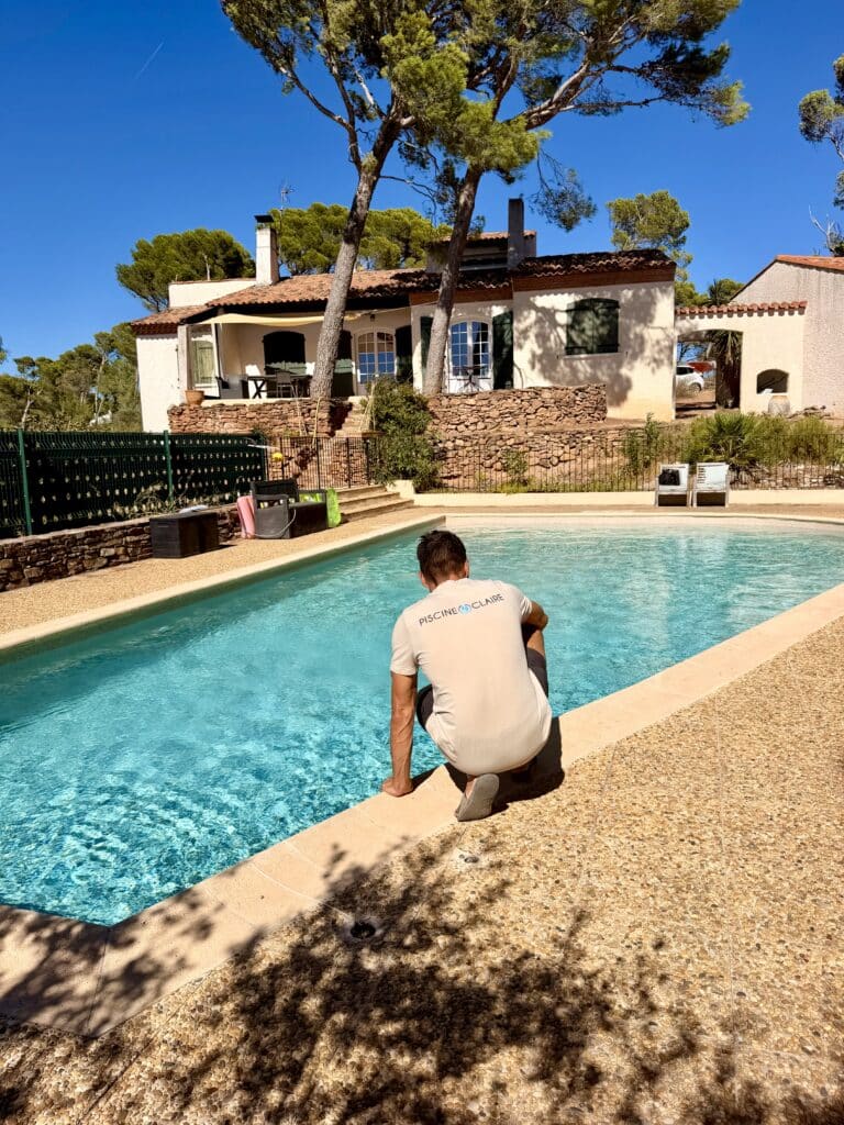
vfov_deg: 71.6
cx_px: 422
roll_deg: +1.1
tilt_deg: -7.0
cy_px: 562
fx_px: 780
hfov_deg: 56.8
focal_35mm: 24
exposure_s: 1/10309
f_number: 1.78
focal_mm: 6.76
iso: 80
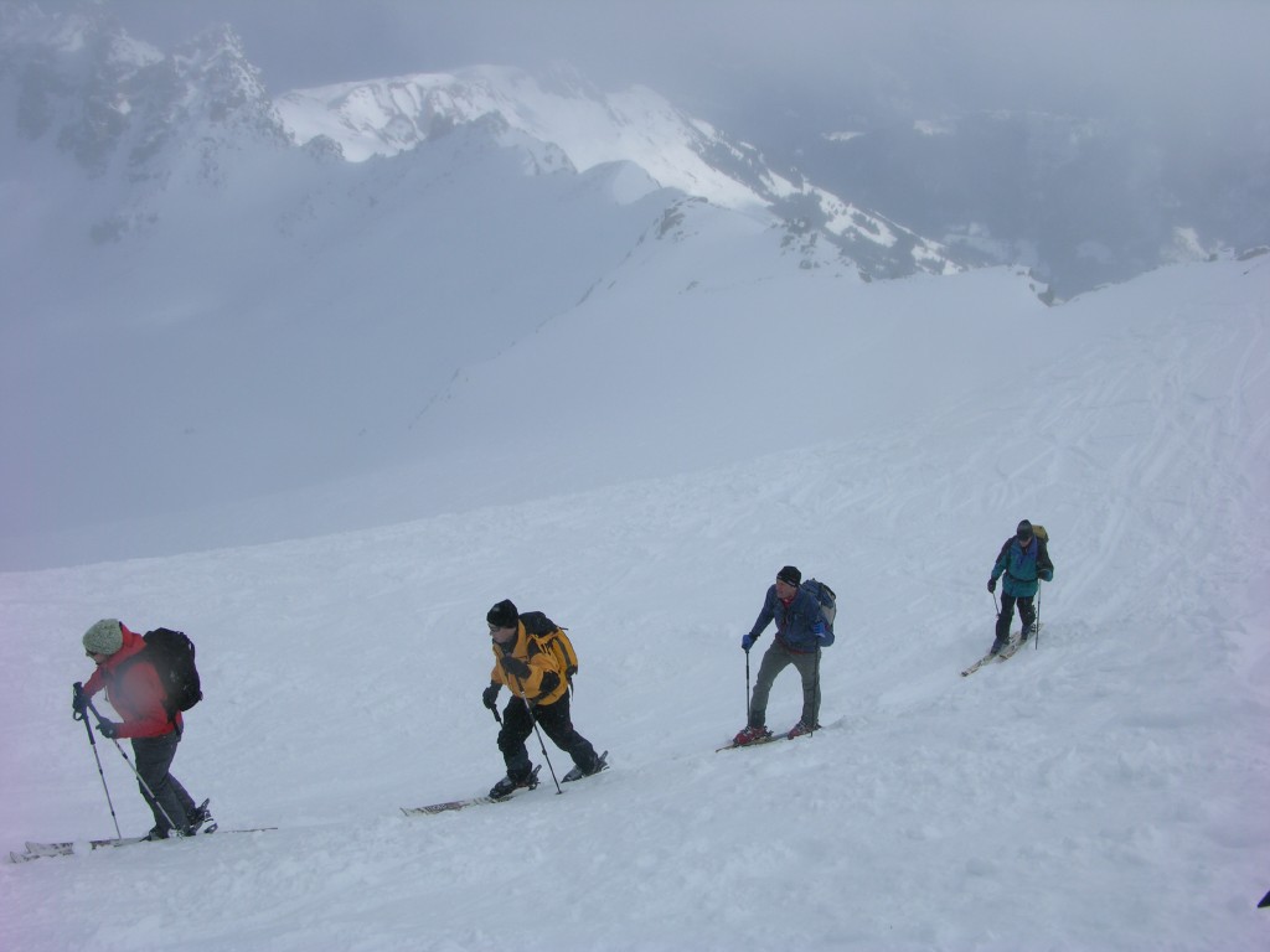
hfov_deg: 52.6
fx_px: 1284
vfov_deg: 40.7
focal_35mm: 35
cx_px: 635
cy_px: 476
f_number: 8
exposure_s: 1/290
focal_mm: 8.9
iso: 50
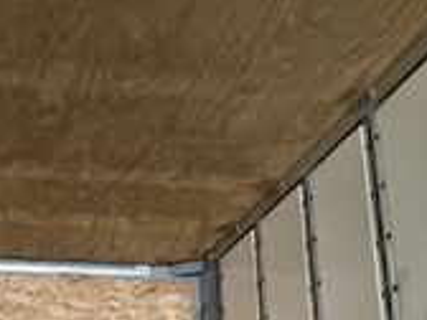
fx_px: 851
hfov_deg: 25.6
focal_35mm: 69
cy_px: 317
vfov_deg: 20.6
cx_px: -69
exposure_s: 1/60
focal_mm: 3
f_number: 1.8
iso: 160
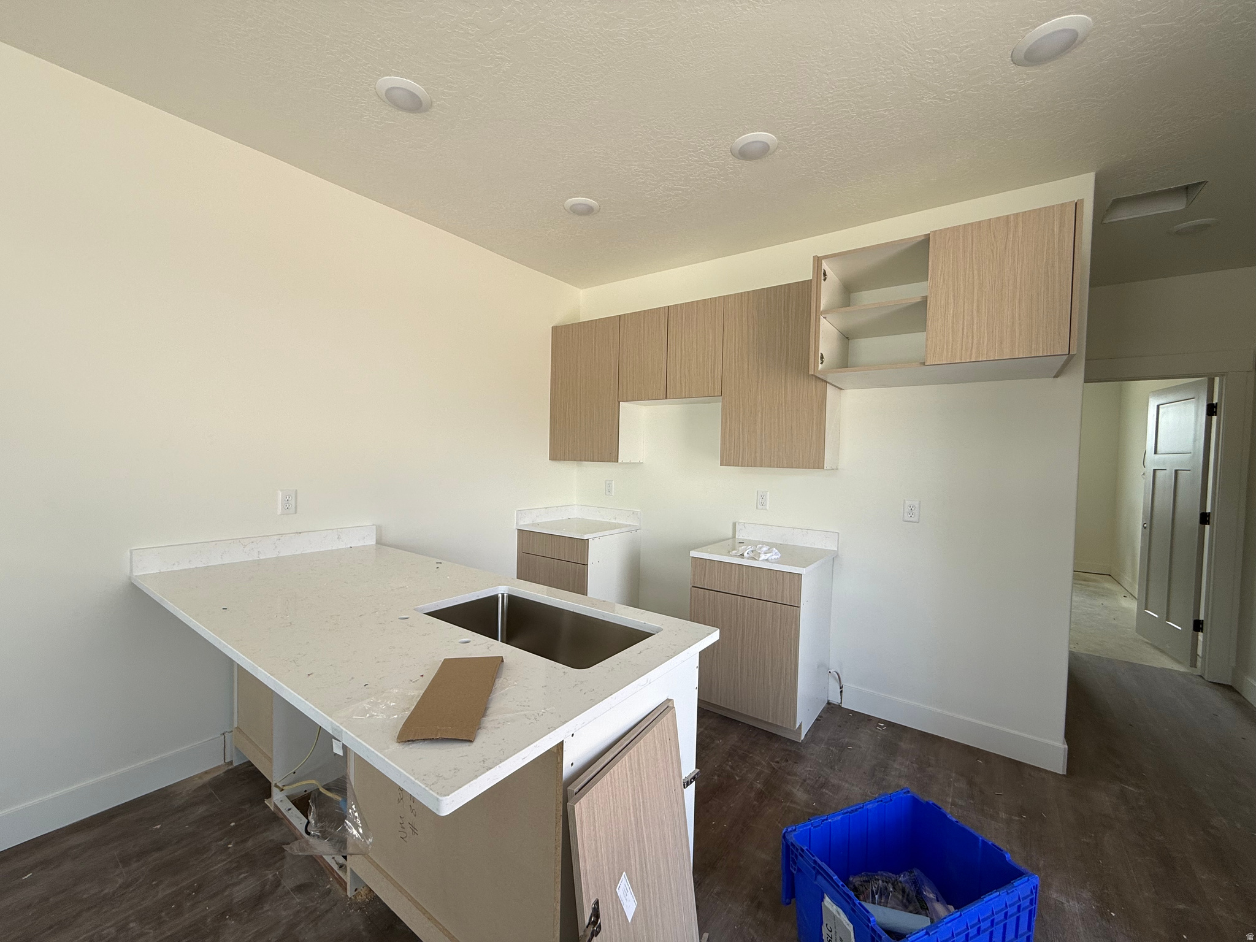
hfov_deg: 102.1
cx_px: 628
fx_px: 508
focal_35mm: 14
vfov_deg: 85.7
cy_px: 471
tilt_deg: -1.1
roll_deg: -1.4
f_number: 2.2
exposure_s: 1/125
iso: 50
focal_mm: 2.22
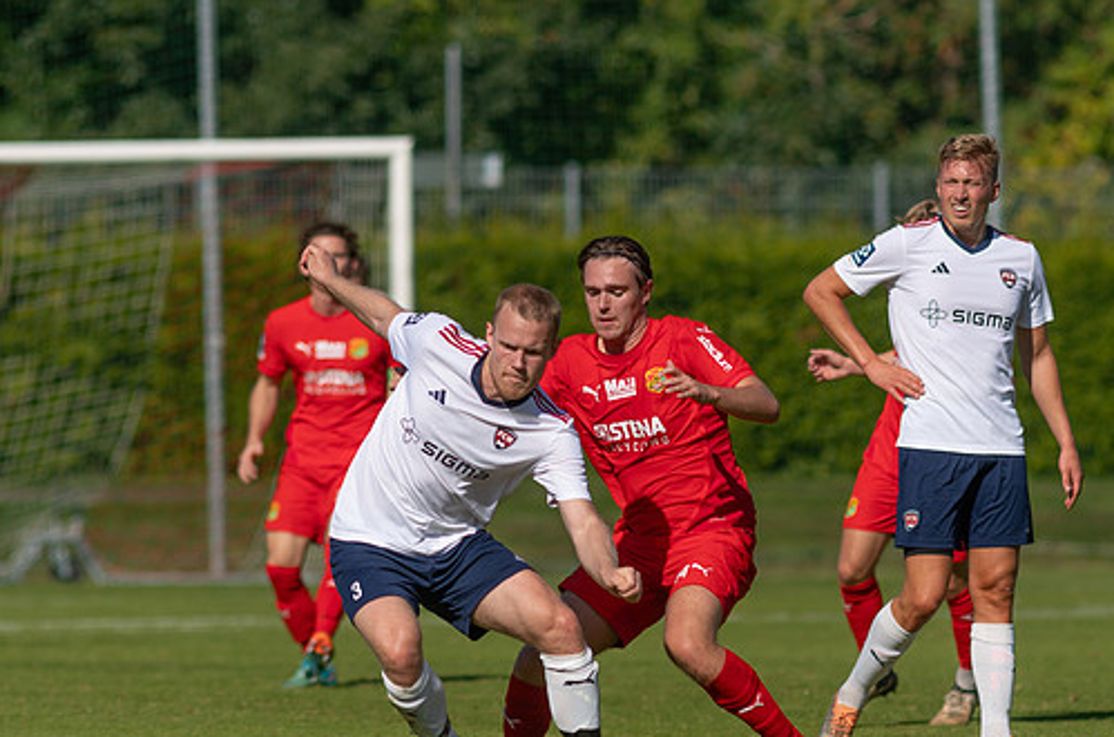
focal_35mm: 651
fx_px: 20094
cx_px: 692
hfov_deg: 3.2
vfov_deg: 2.1
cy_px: 498
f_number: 3.5
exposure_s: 1/2000
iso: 110
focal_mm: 300
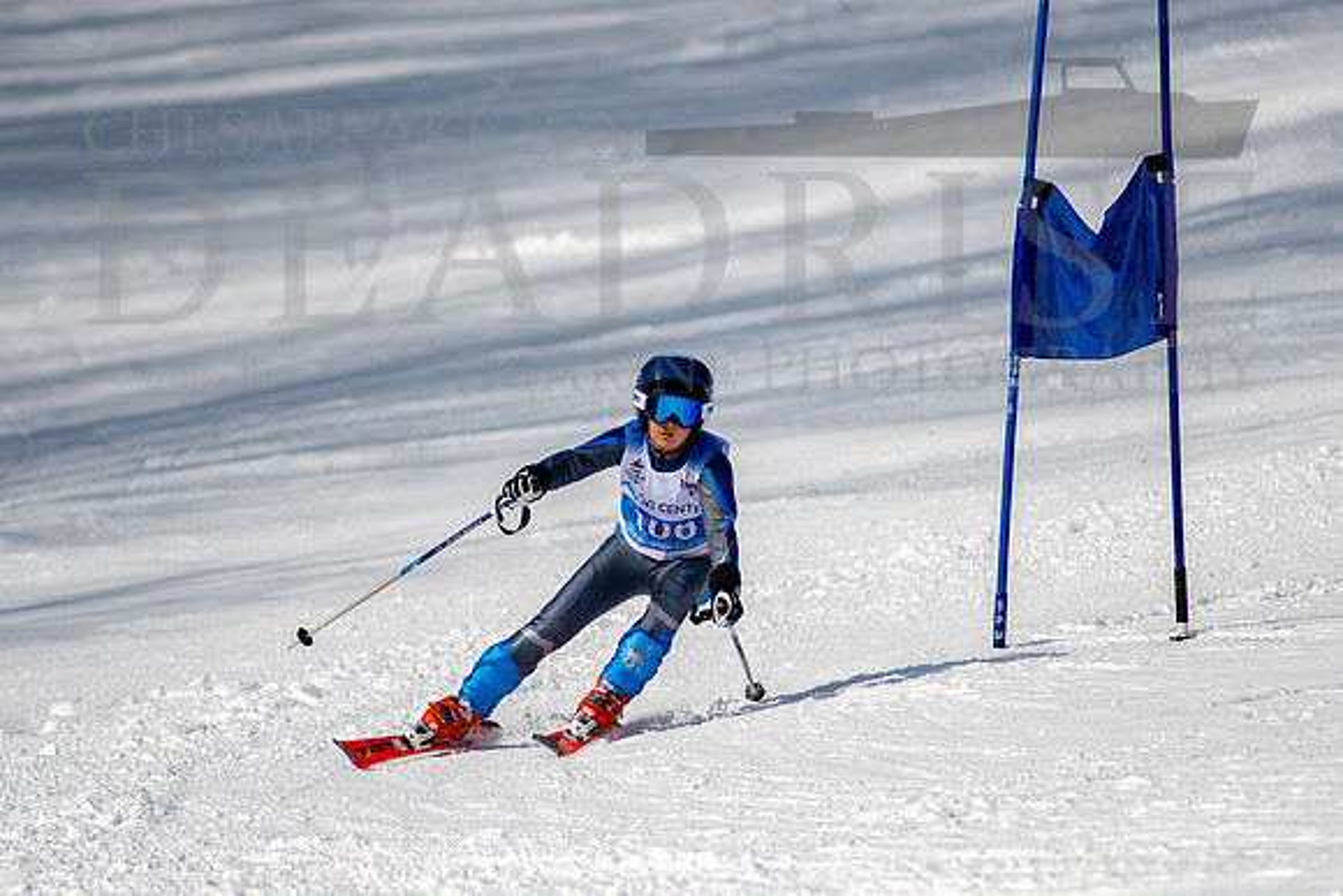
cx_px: 782
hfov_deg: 3.3
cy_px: 425
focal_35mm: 617
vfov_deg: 2.2
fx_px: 23017
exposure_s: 1/6400
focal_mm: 300
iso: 100
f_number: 2.8
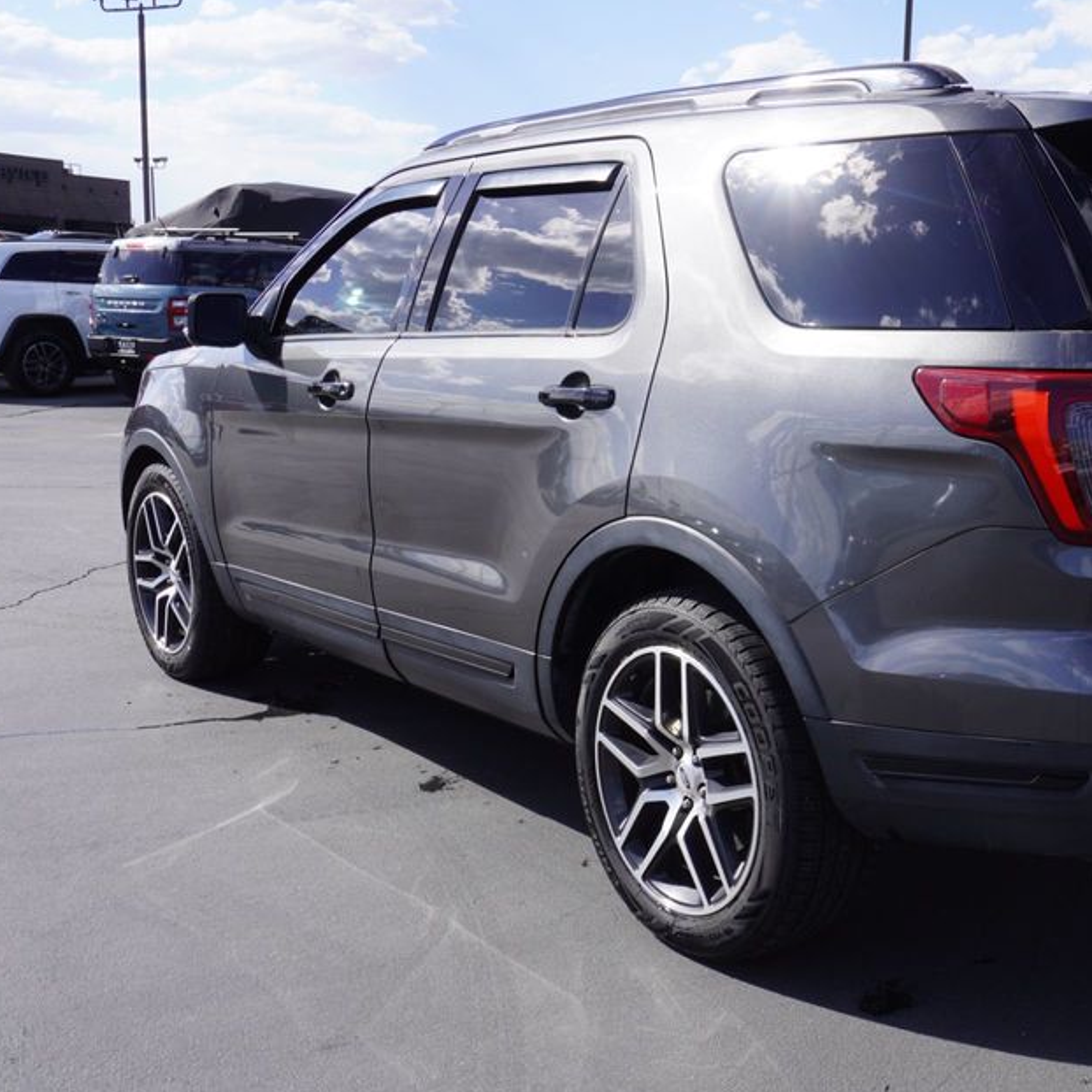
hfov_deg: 39.0
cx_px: 820
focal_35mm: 42
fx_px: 1499
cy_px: 555
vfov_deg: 40.0
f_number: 9
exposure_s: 1/125
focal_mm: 20
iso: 100
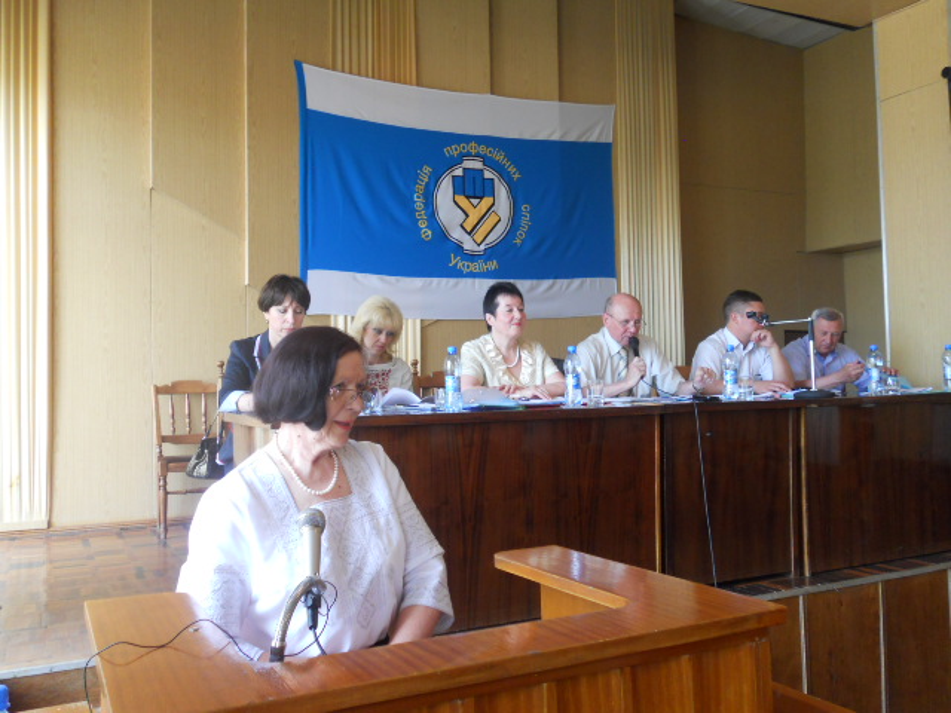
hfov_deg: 56.8
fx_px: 879
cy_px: 356
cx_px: 476
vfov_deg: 44.2
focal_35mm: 32
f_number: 3.5
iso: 200
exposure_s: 1/30
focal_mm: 5.8
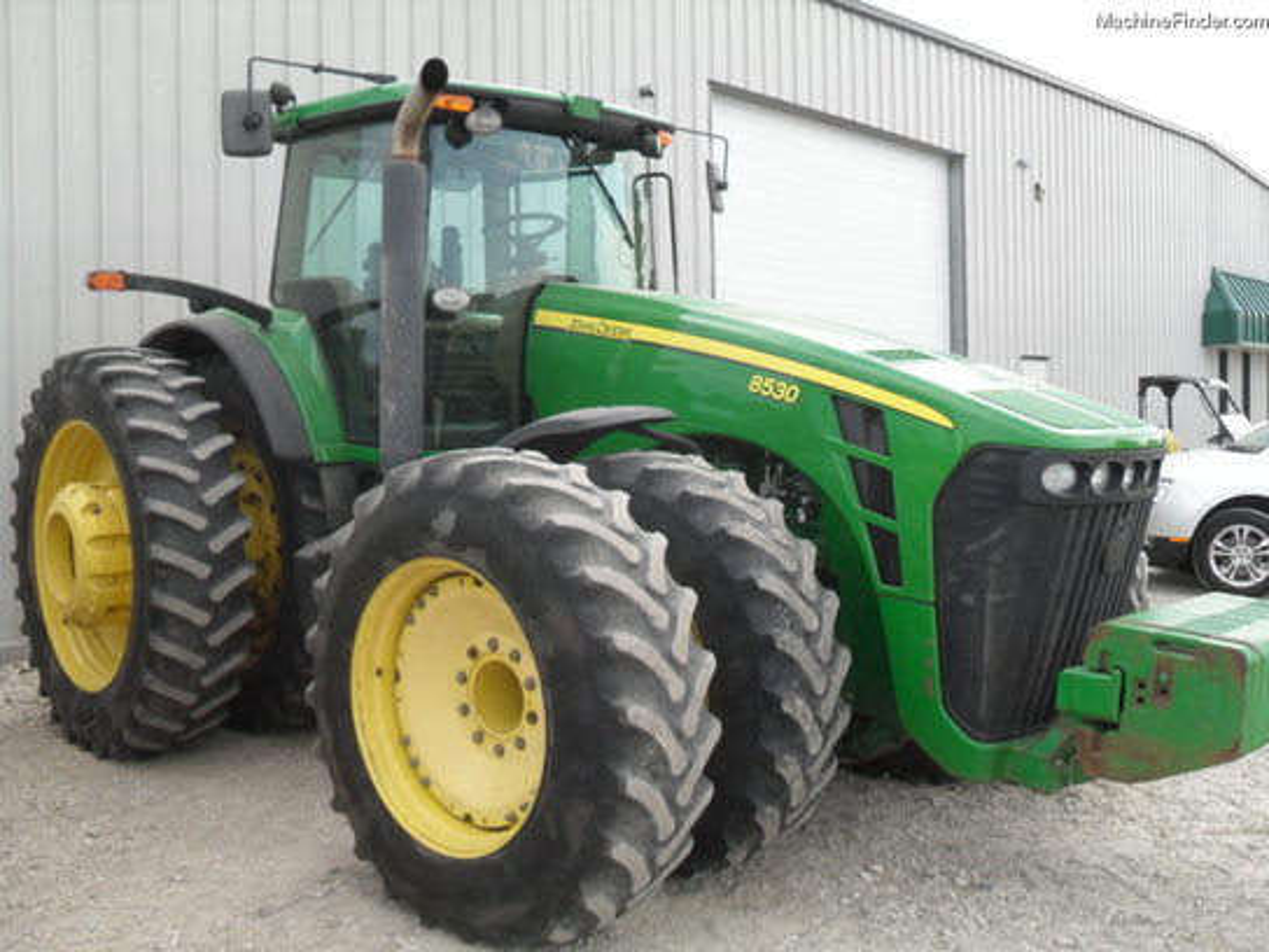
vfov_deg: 40.7
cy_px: 476
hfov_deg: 52.6
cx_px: 634
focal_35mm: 35
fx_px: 1283
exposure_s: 1/500
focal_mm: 6.2
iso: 100
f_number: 2.8
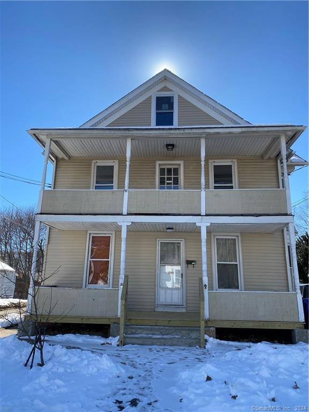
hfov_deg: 53.1
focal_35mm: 26
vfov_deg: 67.3
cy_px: 206
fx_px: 309
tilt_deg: +15.4
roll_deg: -1.3
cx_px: 154
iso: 32
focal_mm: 4.25
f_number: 1.8
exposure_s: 1/2268
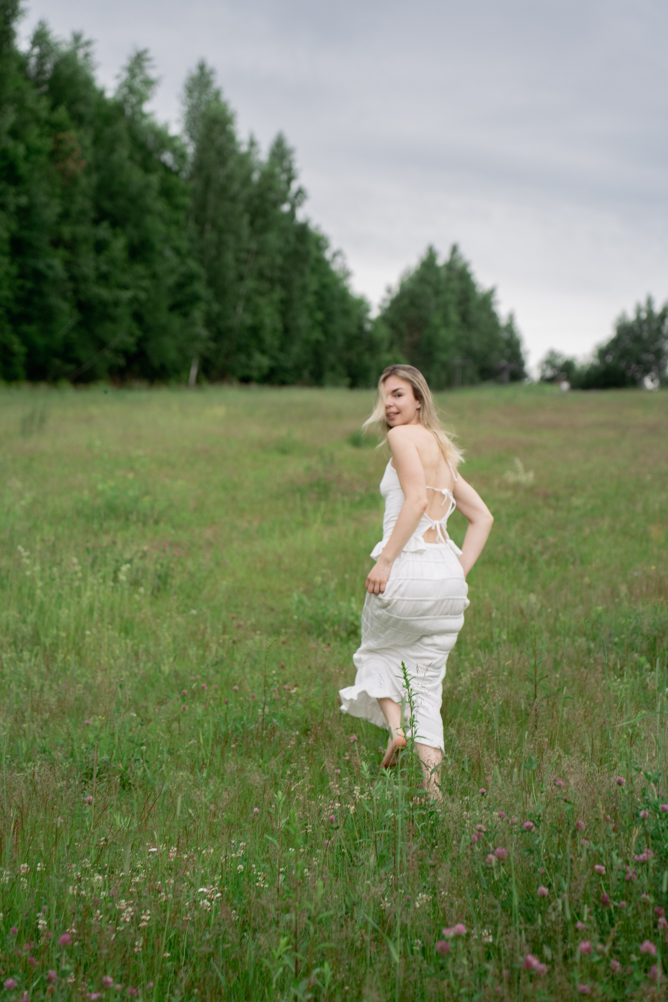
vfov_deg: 29.7
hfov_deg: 20.0
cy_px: 501
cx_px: 334
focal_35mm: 68
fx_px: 1893
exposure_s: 1/320
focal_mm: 68
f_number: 3.2
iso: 640
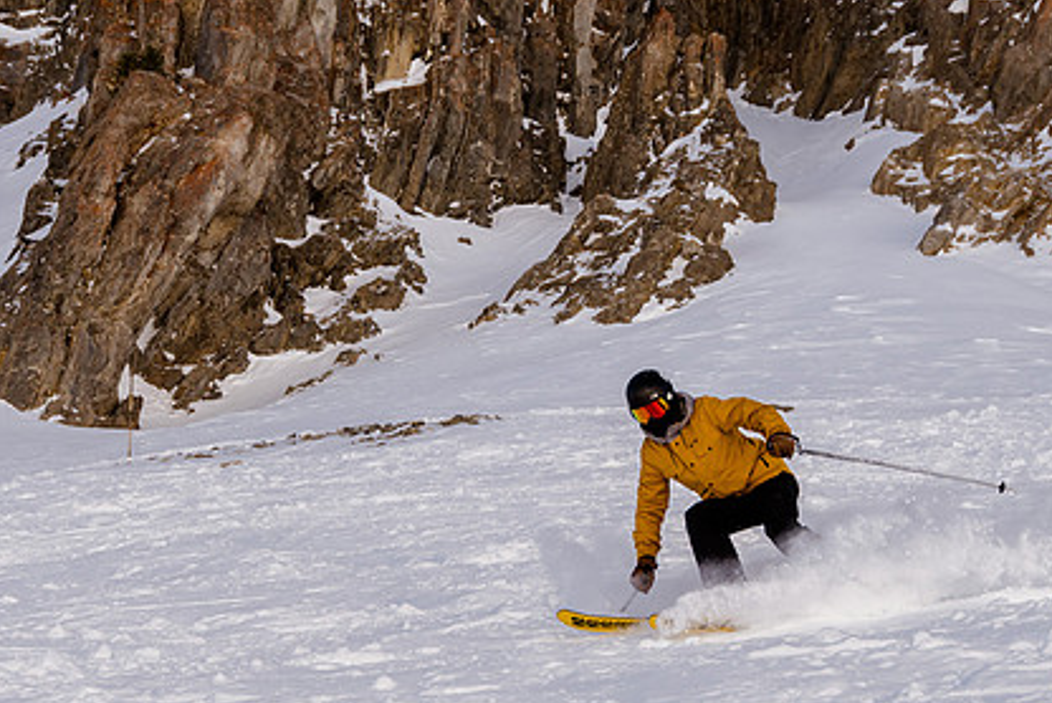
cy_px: 437
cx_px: 364
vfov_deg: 8.9
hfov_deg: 13.2
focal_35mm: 155
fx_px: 4532
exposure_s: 1/800
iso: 160
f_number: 8
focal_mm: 60
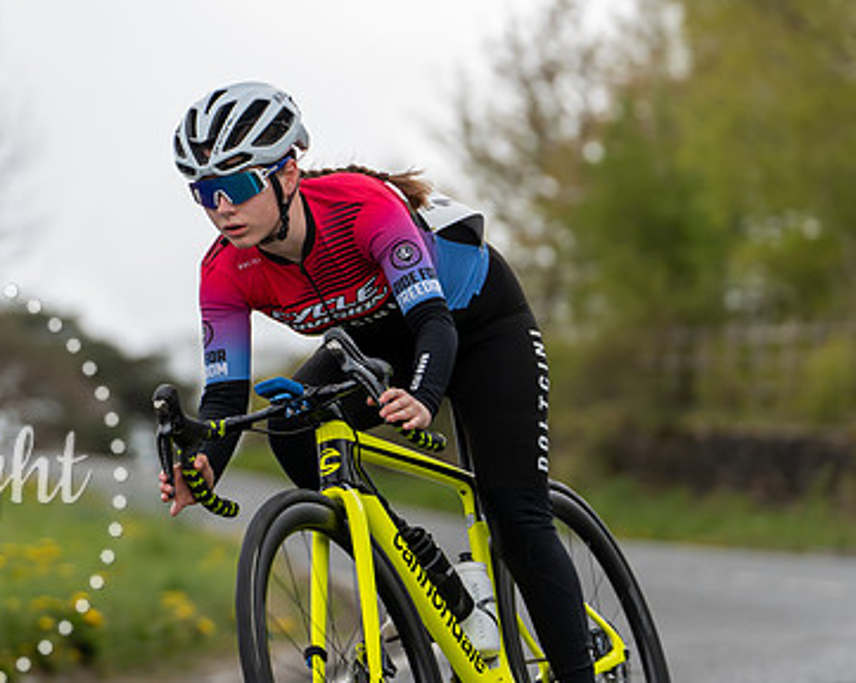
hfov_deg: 7.0
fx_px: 7010
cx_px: 59
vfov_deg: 5.6
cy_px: 214
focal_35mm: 277
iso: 200
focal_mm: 140
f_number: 3.5
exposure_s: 1/640
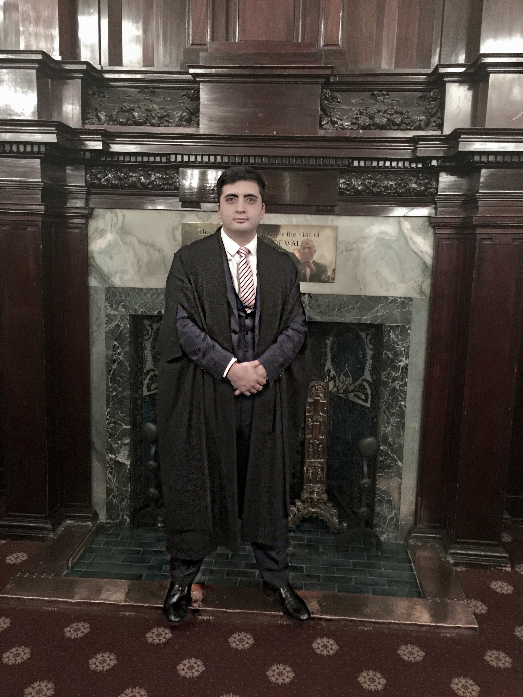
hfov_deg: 48.2
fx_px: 584
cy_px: 348
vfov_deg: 61.7
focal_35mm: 29
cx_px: 262
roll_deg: -1.5
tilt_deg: -9.0
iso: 200
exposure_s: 1/8
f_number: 2.2
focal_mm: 4.15
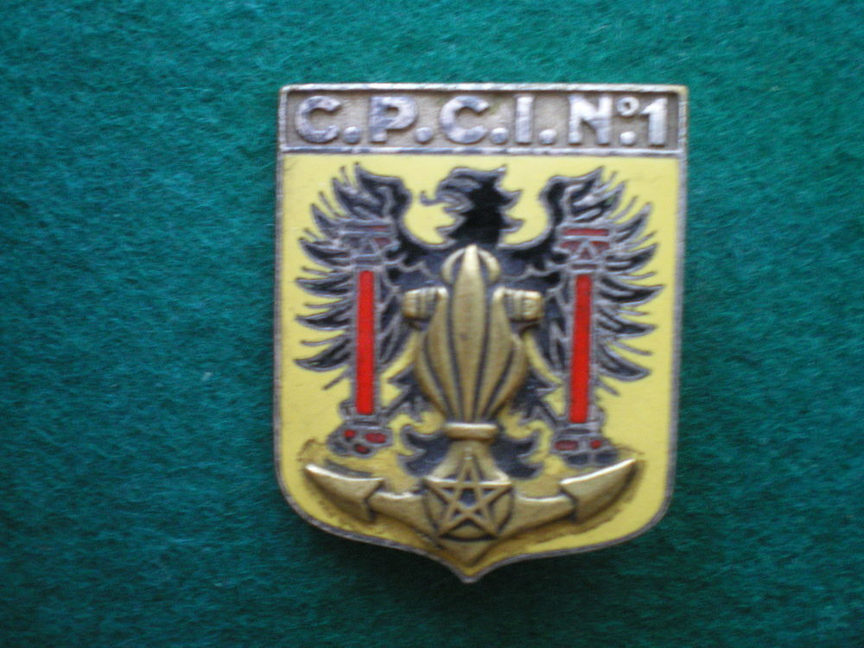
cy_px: 324
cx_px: 432
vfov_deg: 37.7
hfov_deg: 49.0
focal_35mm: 38
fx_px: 948
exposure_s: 1/10
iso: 400
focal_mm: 6.3
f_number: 3.1
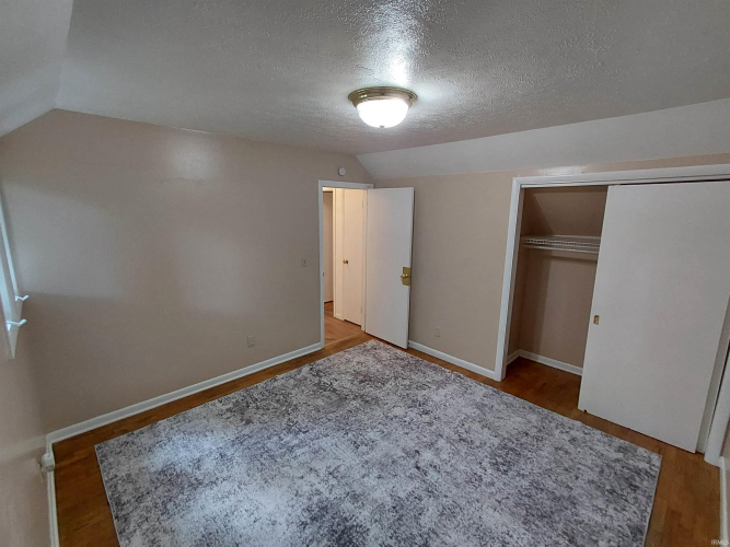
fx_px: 337
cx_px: 365
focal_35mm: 16
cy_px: 274
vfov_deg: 78.1
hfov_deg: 94.5
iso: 200
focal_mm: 1.64
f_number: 2.2
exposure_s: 1/30
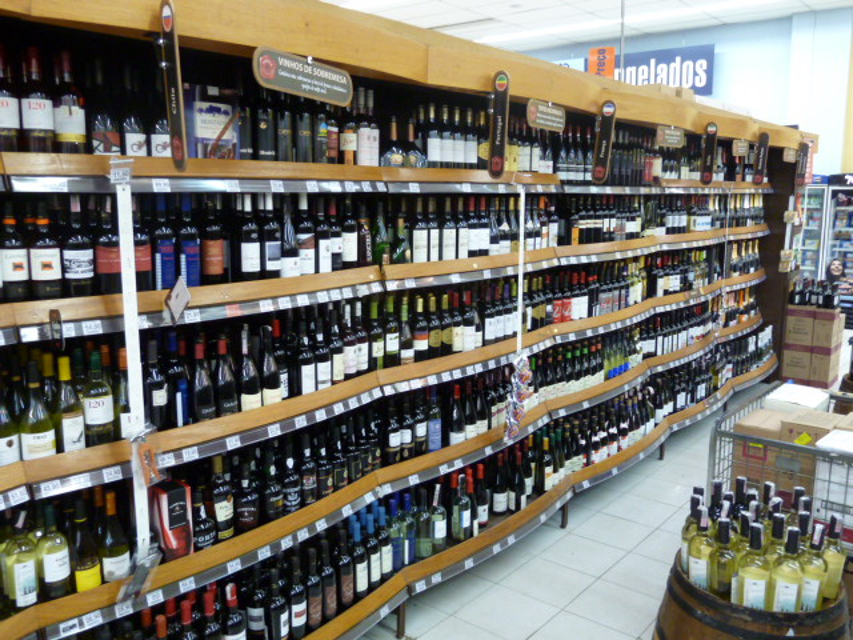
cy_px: 320
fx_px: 739
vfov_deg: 46.8
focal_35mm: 30
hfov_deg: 60.0
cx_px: 426
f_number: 3.4
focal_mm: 5
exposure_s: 1/15
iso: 400
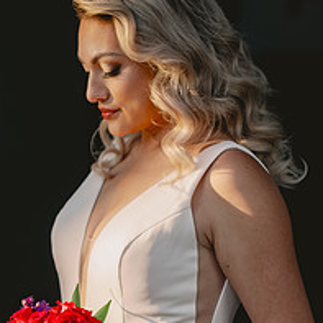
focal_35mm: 165
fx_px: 1742
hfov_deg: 10.6
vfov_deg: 10.6
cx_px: 94
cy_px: 246
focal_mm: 85
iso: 50
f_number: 2.5
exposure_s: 1/400
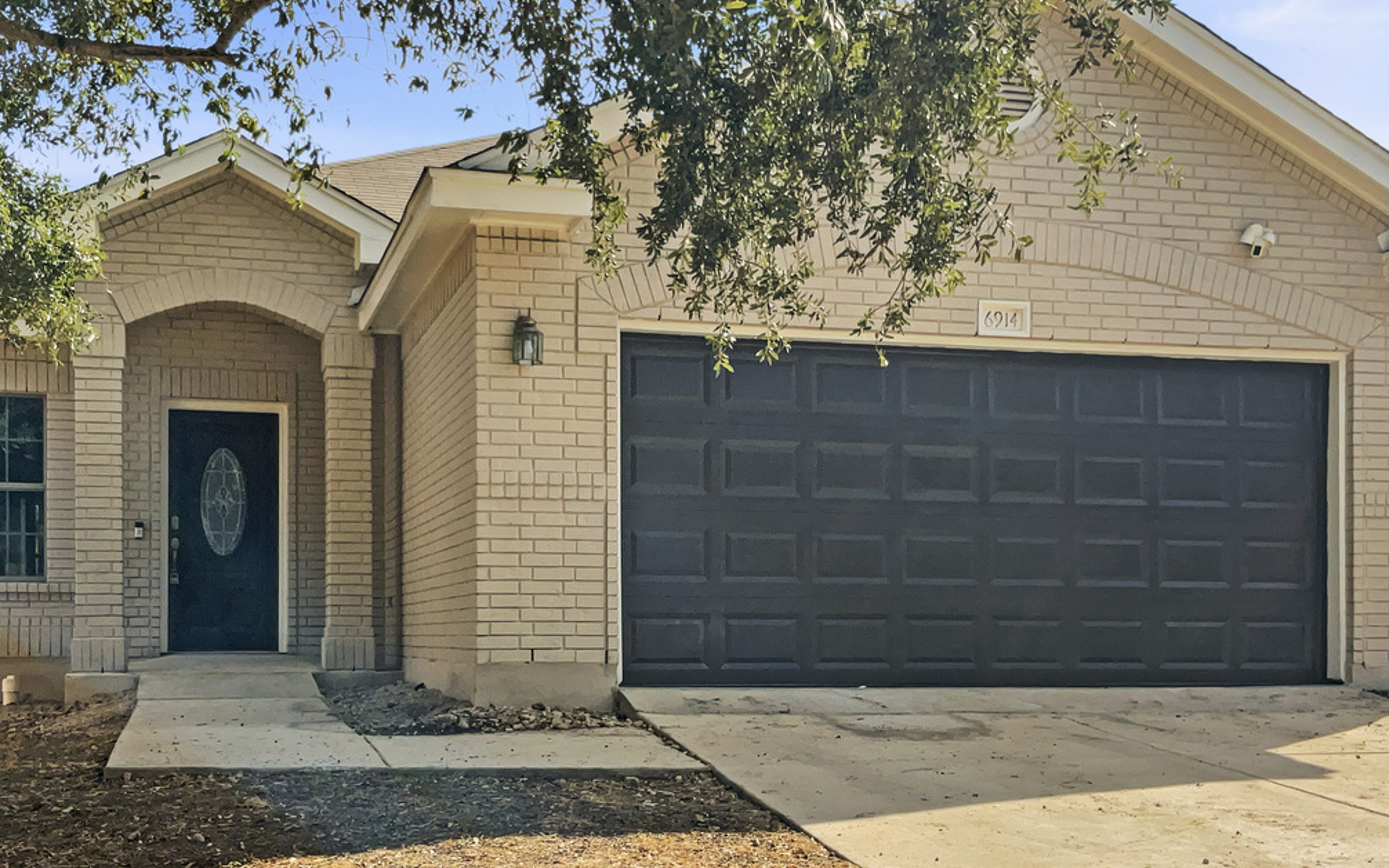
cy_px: 500
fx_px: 1666
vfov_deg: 29.2
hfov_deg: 45.2
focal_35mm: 44
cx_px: 652
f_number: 1.8
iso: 16
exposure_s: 1/1786
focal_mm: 3
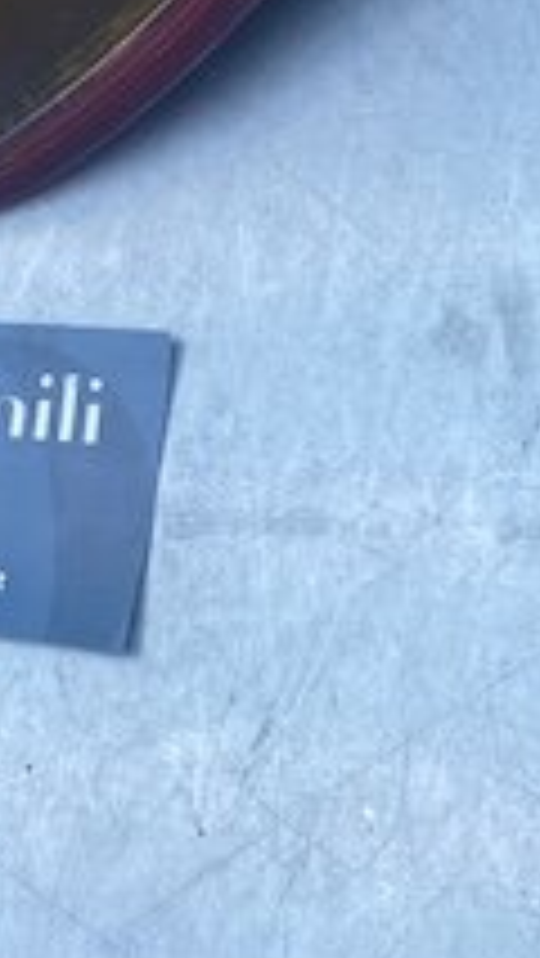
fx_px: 2161
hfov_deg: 14.0
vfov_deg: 21.3
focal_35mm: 85
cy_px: -459
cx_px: 14
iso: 32
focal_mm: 4.25
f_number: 1.8
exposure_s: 1/772
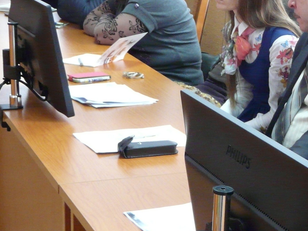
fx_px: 908
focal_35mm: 102
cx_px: 285
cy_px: 154
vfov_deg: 14.5
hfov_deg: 18.9
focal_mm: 7
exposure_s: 1/25
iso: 400
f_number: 3.2
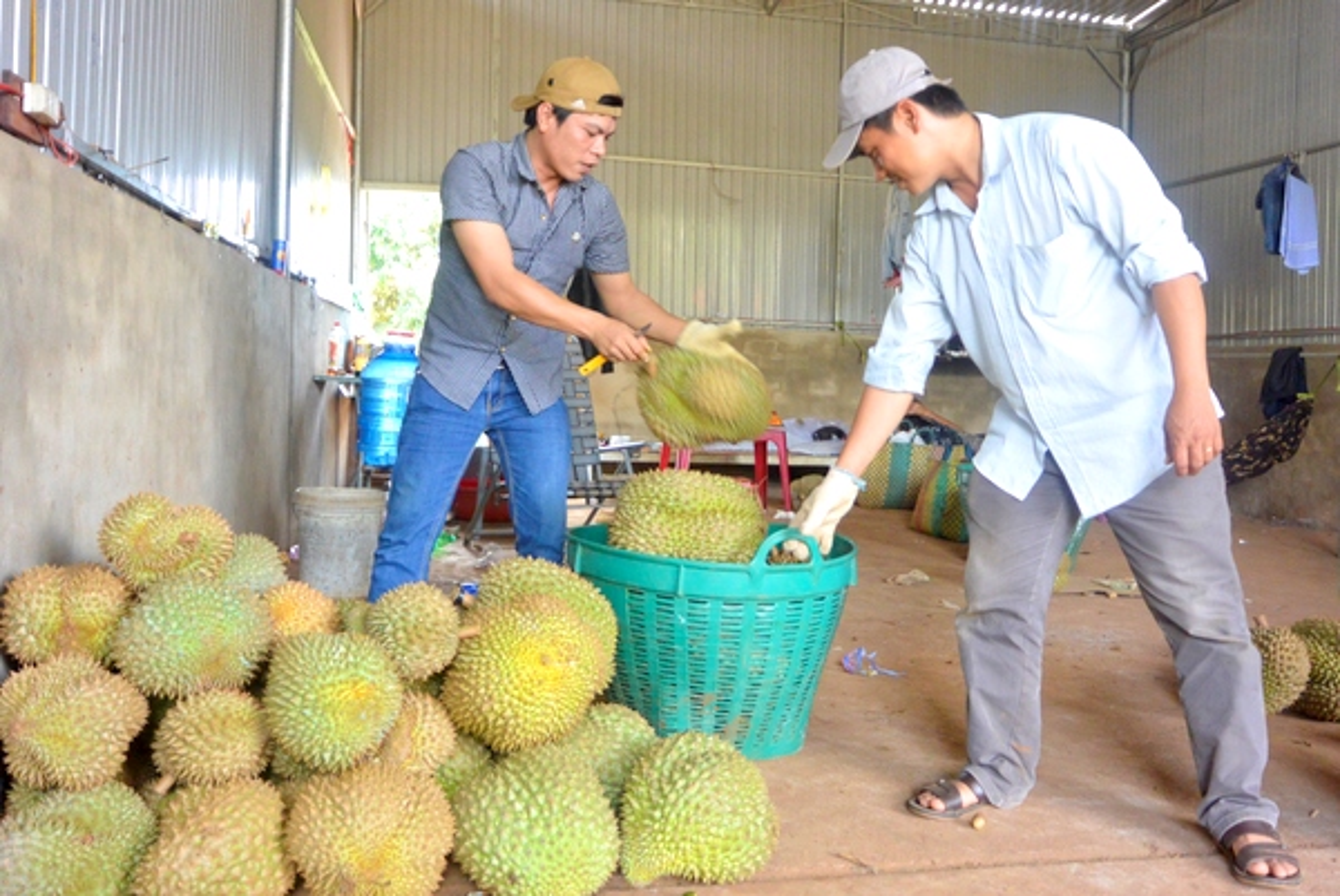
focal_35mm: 30
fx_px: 1117
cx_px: 670
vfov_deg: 43.7
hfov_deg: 61.9
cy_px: 448
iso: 450
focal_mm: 11.4
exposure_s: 1/60
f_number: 3.5
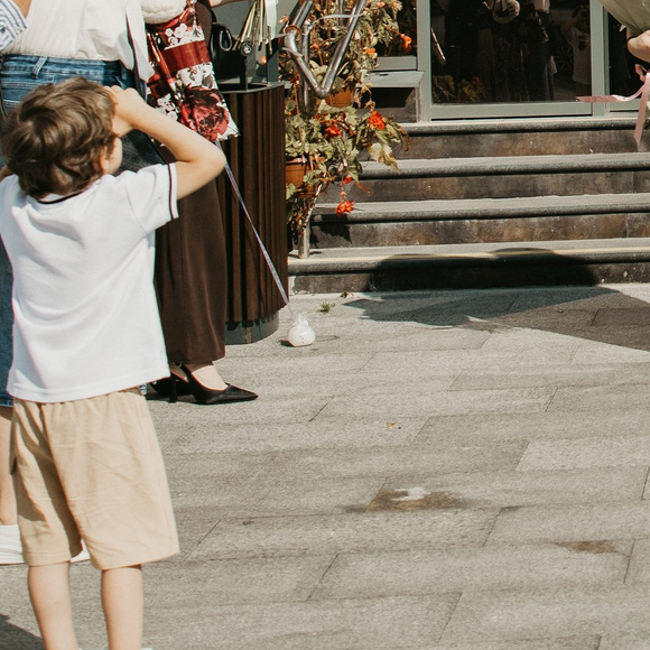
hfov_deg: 15.9
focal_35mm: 97
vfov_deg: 17.3
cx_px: 1079
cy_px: -78
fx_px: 2061
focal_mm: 24
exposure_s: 1/2000
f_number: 4
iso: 160
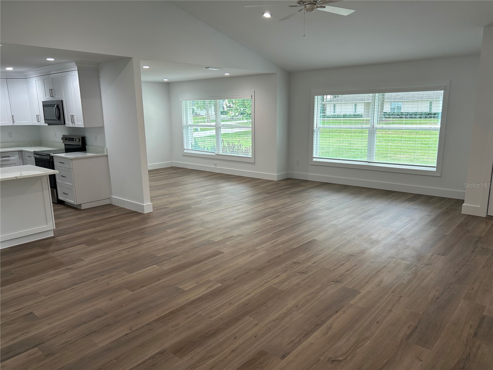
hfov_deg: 67.3
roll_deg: +1.2
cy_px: 185
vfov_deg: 53.1
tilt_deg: -12.0
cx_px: 246
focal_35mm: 26
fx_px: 370
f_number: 1.5
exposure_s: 1/120
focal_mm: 5.7
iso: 64
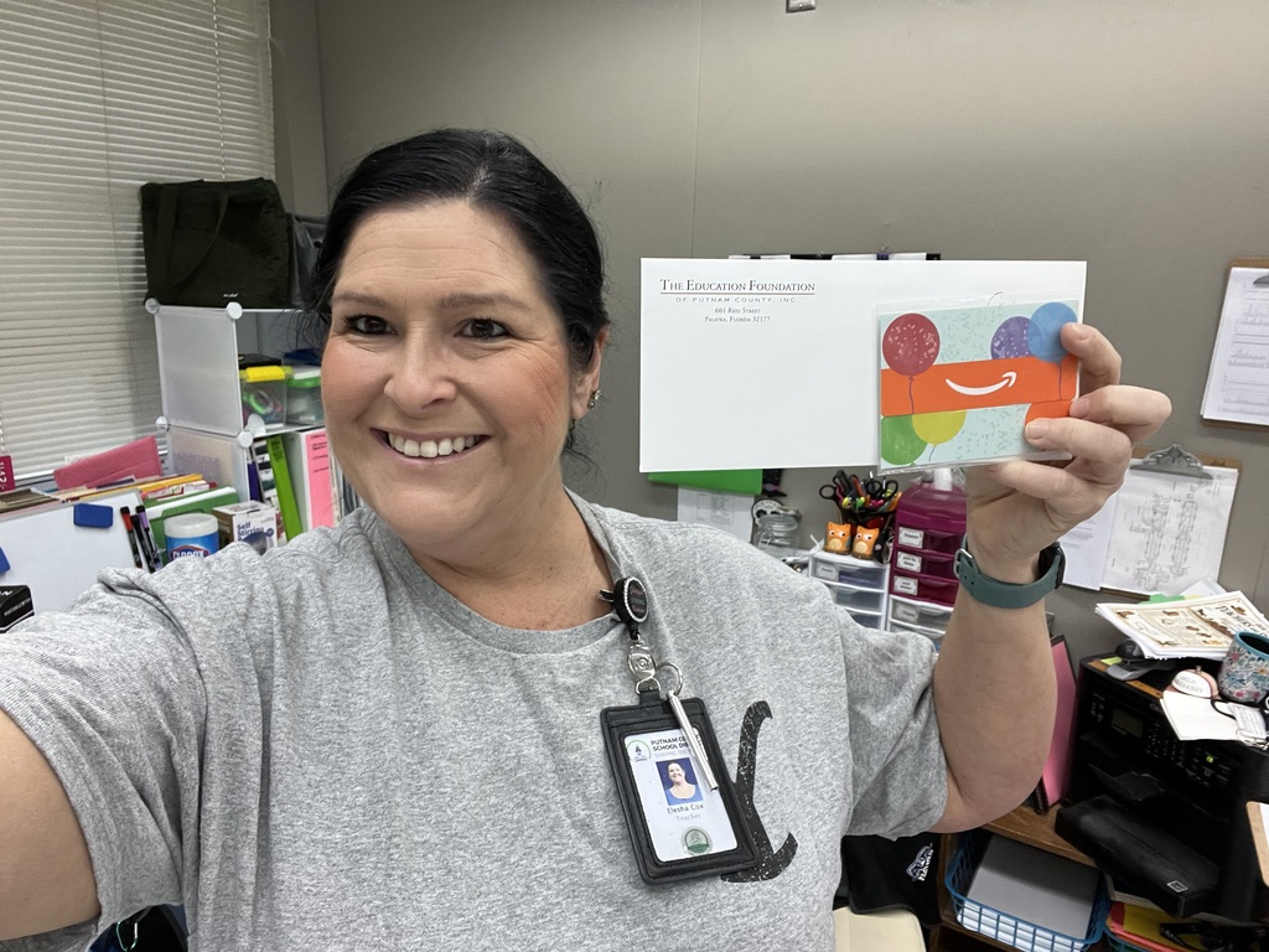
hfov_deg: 73.9
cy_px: 476
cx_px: 634
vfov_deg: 58.9
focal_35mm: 23
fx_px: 843
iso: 200
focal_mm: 2.71
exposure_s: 1/60
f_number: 2.2
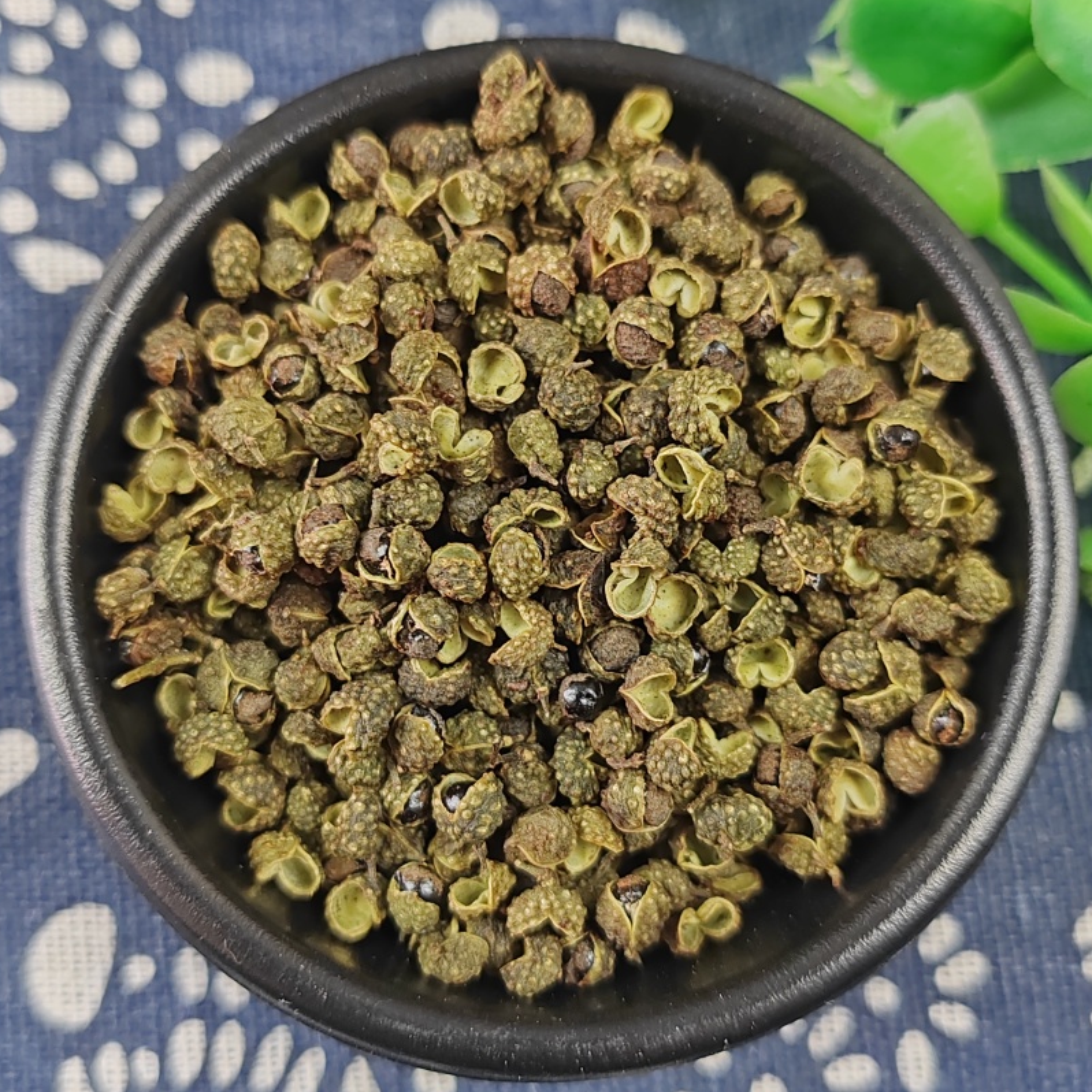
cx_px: 546
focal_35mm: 39
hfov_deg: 42.8
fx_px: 1392
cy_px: 554
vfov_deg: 42.8
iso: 800
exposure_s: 1/100
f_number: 1.8
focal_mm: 6.14
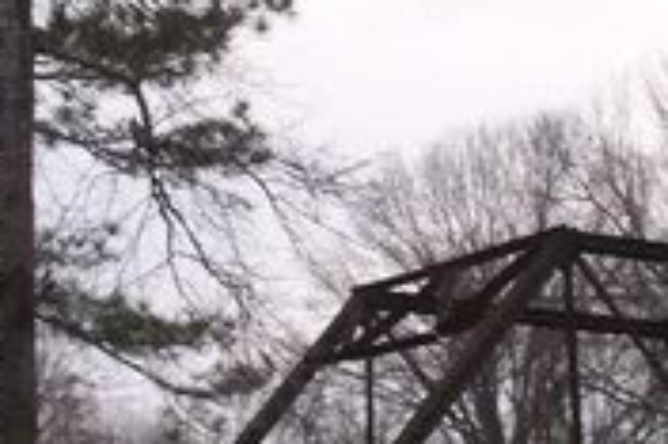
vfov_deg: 10.1
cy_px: 140
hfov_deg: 15.1
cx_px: 338
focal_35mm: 136
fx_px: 2521
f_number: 4.5
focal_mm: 6
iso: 140
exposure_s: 1/51
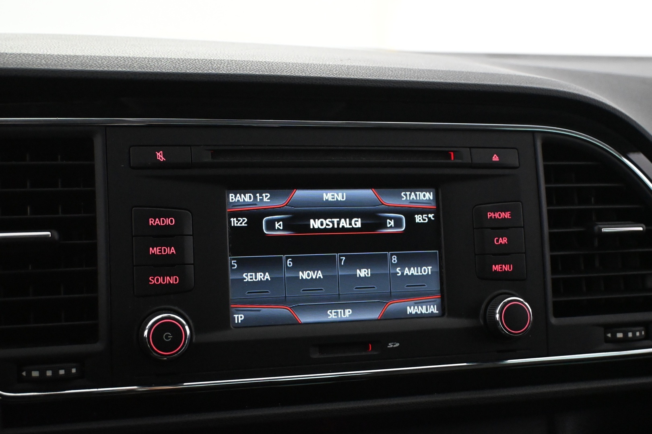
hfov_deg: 43.0
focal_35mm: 46
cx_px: 326
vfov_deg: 29.4
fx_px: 829
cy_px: 217
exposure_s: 1/60
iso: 6400
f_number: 4.8
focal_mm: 30.5
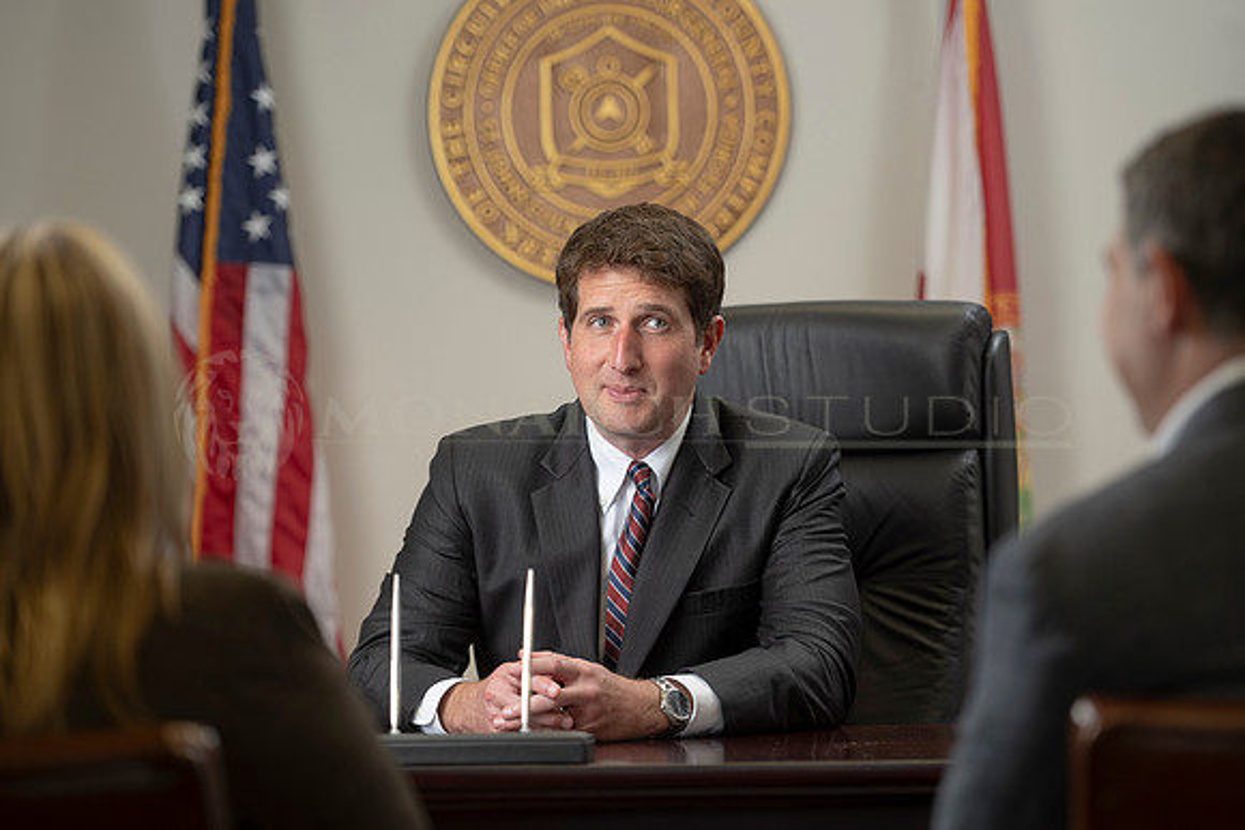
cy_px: 416
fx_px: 4826
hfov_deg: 14.7
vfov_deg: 9.8
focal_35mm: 140
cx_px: 647
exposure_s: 1/125
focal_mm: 130
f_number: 3.5
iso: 125
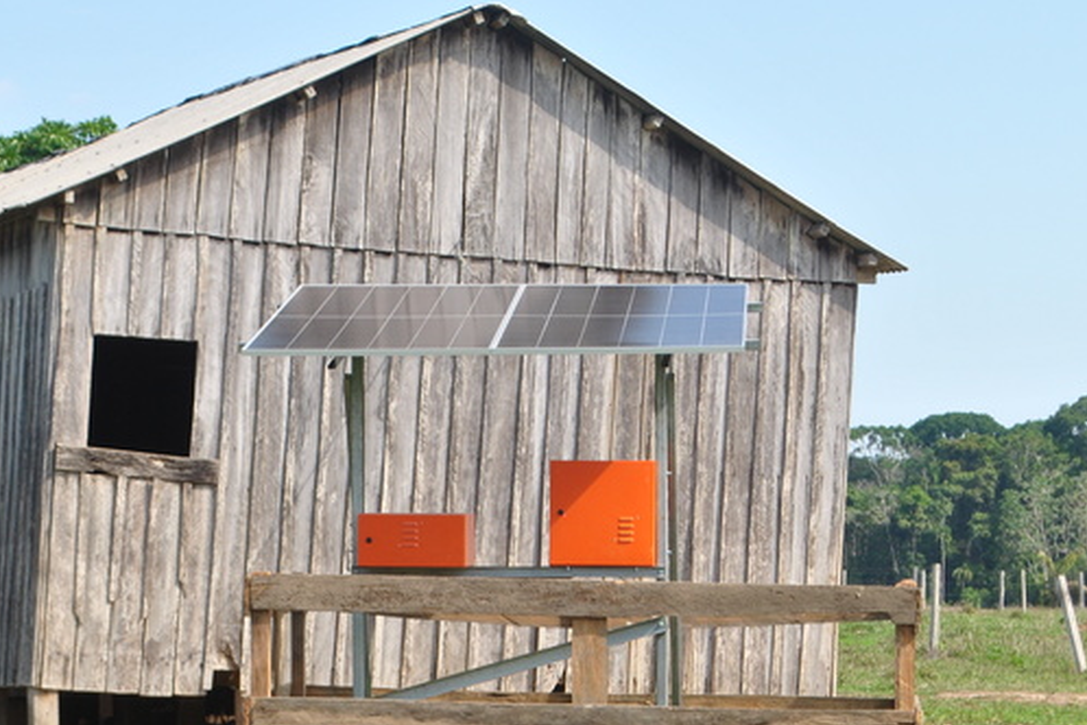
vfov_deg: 10.3
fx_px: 4010
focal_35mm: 133
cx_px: 428
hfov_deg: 15.4
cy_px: 459
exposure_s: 1/200
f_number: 10
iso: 200
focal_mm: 55
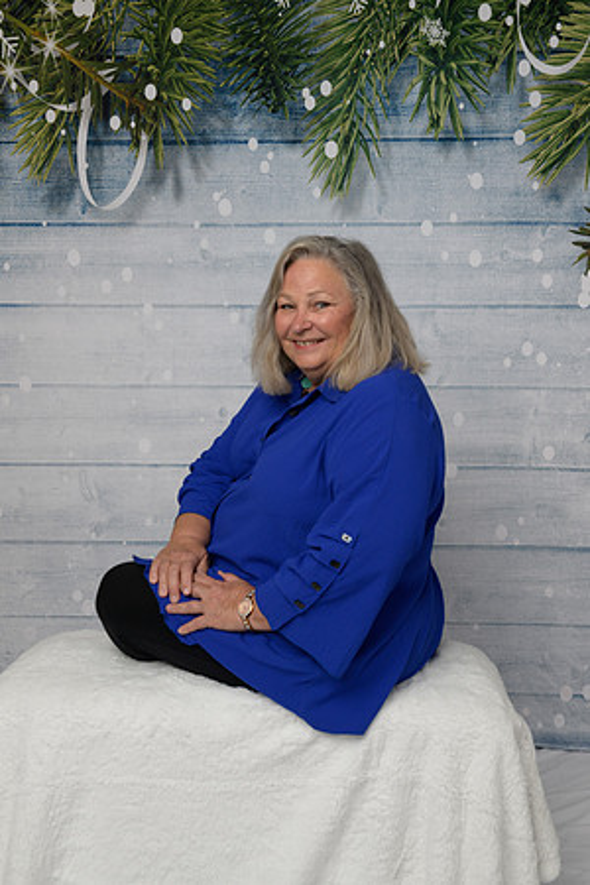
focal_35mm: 38
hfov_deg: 35.1
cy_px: 442
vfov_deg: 50.7
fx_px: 934
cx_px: 295
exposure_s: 1/125
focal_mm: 38
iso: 400
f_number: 10
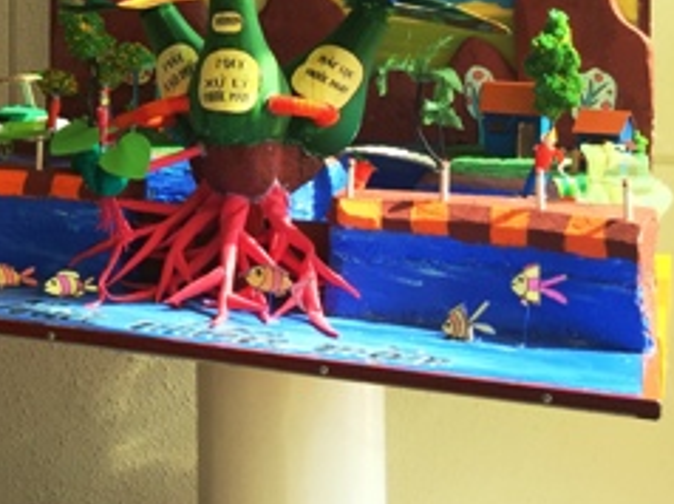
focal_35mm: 78
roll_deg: -3.4
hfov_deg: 22.8
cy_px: -54
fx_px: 1517
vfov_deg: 18.2
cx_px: -156
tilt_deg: +0.3
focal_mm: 4.15
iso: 32
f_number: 2.2
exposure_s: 1/311
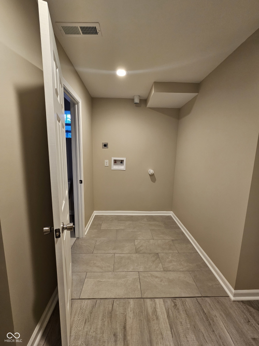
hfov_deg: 89.9
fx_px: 130
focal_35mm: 13
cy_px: 173
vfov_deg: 106.2
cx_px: 130
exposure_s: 1/60
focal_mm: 2.2
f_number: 2.2
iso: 100
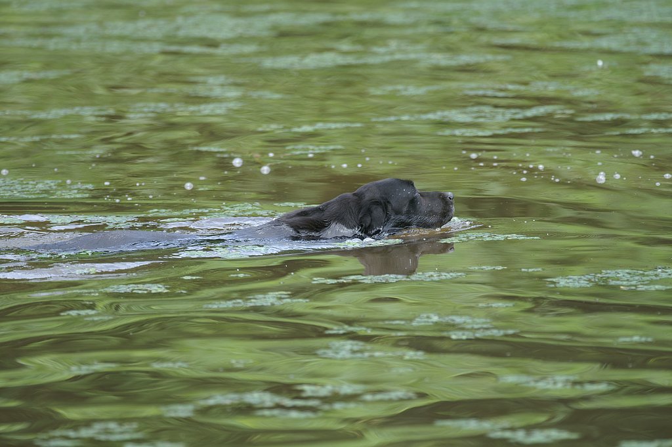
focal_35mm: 750
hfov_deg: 2.8
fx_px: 13988
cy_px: 224
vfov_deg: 1.8
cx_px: 336
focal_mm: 500
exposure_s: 1/250
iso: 100
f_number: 4.5
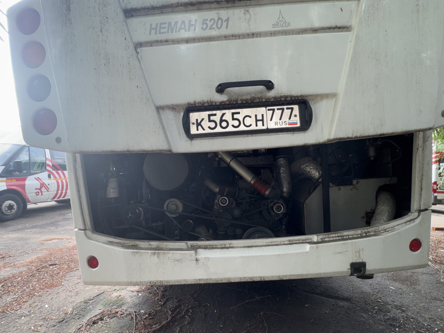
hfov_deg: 87.7
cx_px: 233
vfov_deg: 71.1
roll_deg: -0.2
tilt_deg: -2.2
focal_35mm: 18
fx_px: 231
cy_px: 193
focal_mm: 2.22
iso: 32
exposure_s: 1/125
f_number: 2.2
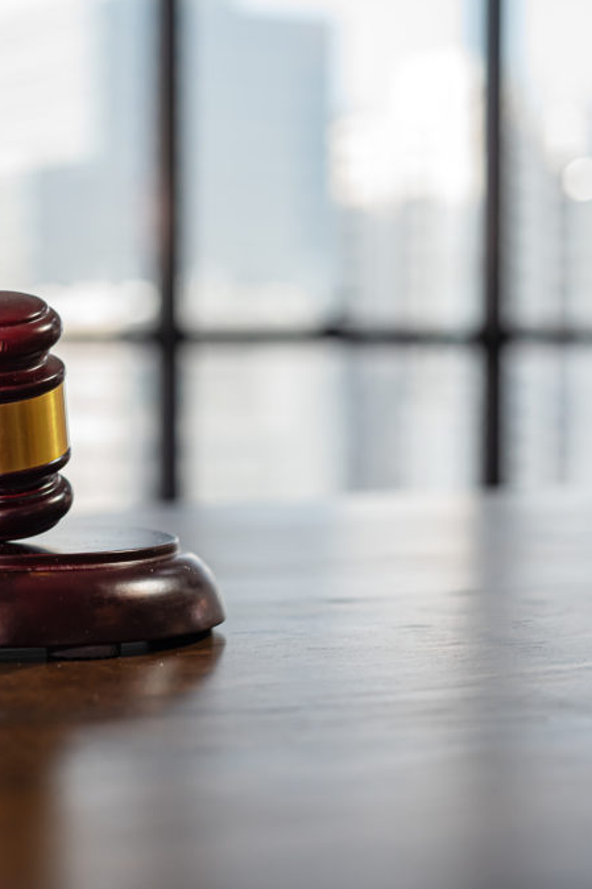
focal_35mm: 76
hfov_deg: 17.7
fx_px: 1875
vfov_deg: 26.7
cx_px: 69
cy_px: 444
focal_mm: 50
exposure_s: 1/80
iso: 1000
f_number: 4
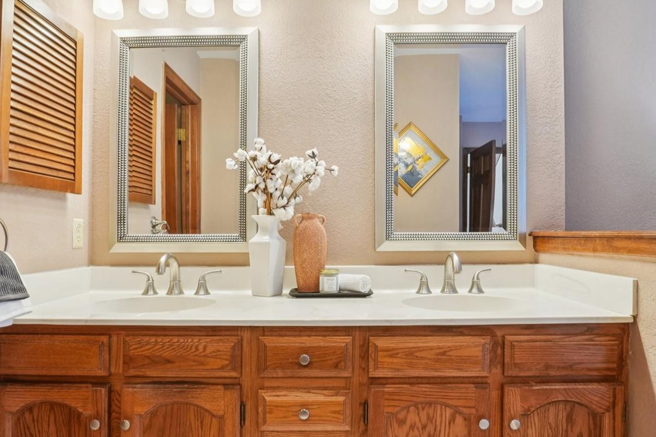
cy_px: 222
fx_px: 394
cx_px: 321
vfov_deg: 58.0
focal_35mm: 22
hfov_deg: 79.5
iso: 800
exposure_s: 1/30
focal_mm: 11
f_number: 8
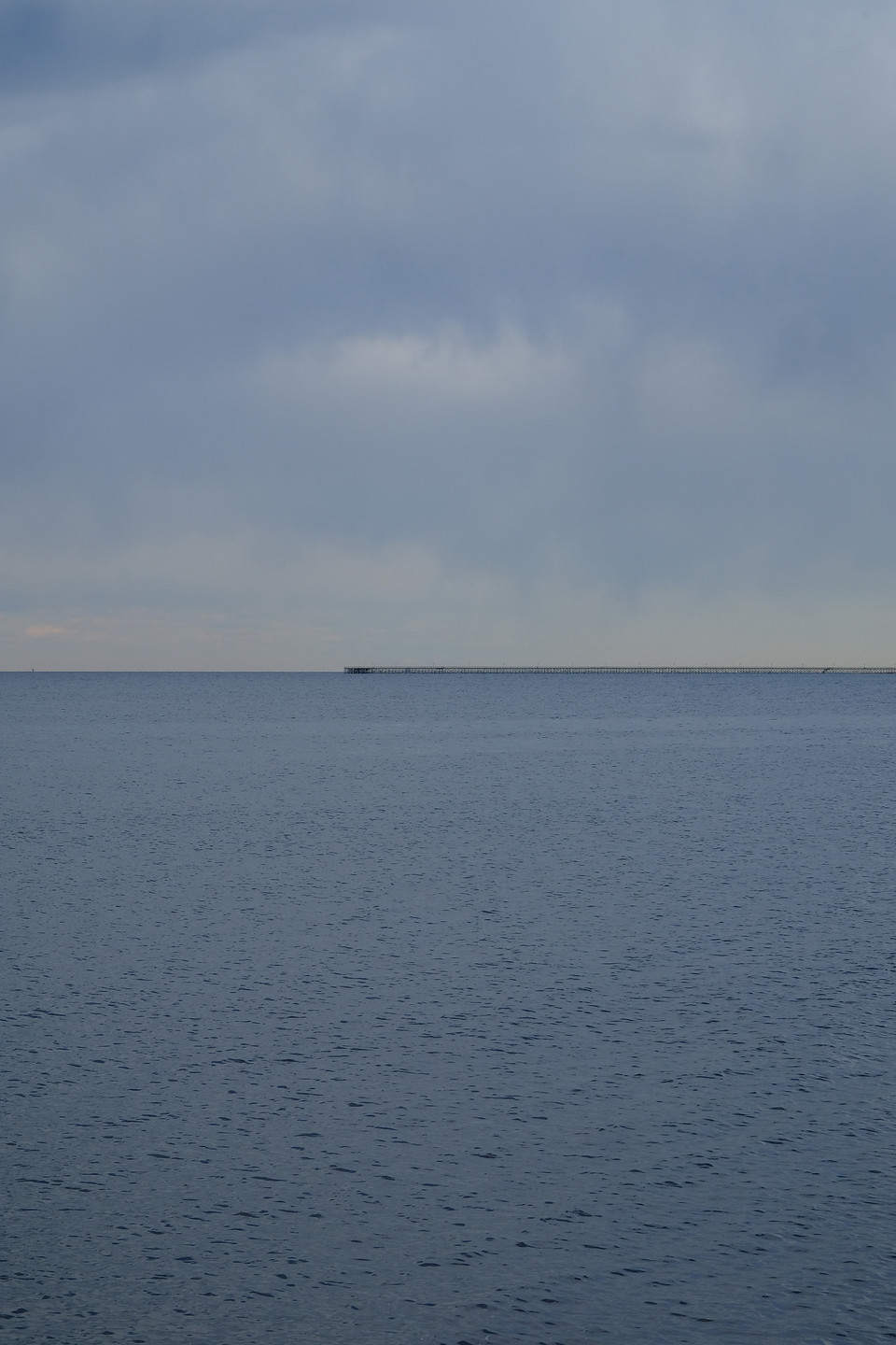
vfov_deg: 24.5
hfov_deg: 16.5
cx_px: 448
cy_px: 672
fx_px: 3098
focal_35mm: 83
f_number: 22
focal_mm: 55
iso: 400
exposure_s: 1/105
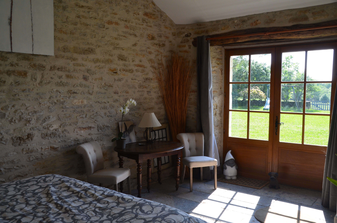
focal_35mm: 34
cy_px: 112
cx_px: 168
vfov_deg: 38.2
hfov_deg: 55.2
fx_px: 322
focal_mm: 23
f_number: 9
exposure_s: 1/160
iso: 400
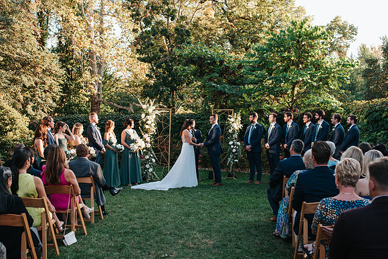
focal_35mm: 42
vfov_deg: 31.6
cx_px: 192
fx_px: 457
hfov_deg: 46.0
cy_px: 137
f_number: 3.2
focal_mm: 35
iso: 1000
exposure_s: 1/1000
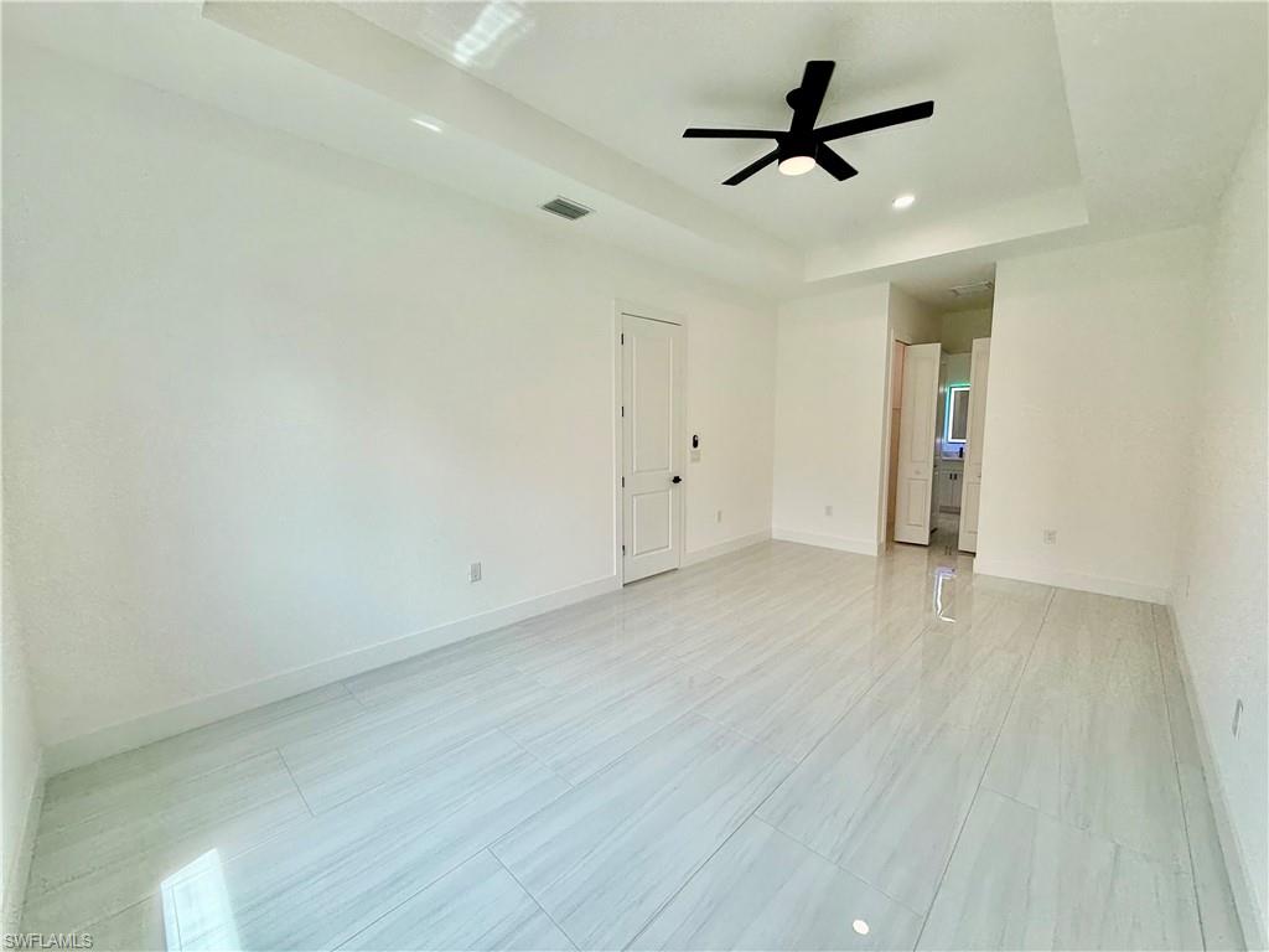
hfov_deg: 102.1
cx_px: 634
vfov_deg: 85.7
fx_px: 513
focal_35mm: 14
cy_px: 476
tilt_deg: -6.1
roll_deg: +0.1
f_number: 2.2
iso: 50
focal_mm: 2.22
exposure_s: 1/236
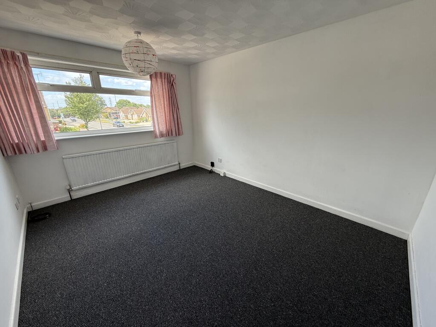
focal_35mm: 14
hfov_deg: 102.1
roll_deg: +1.0
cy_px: 164
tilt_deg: -16.9
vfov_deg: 85.7
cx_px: 218
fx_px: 176
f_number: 2.2
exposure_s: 1/124
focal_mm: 2.22
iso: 64
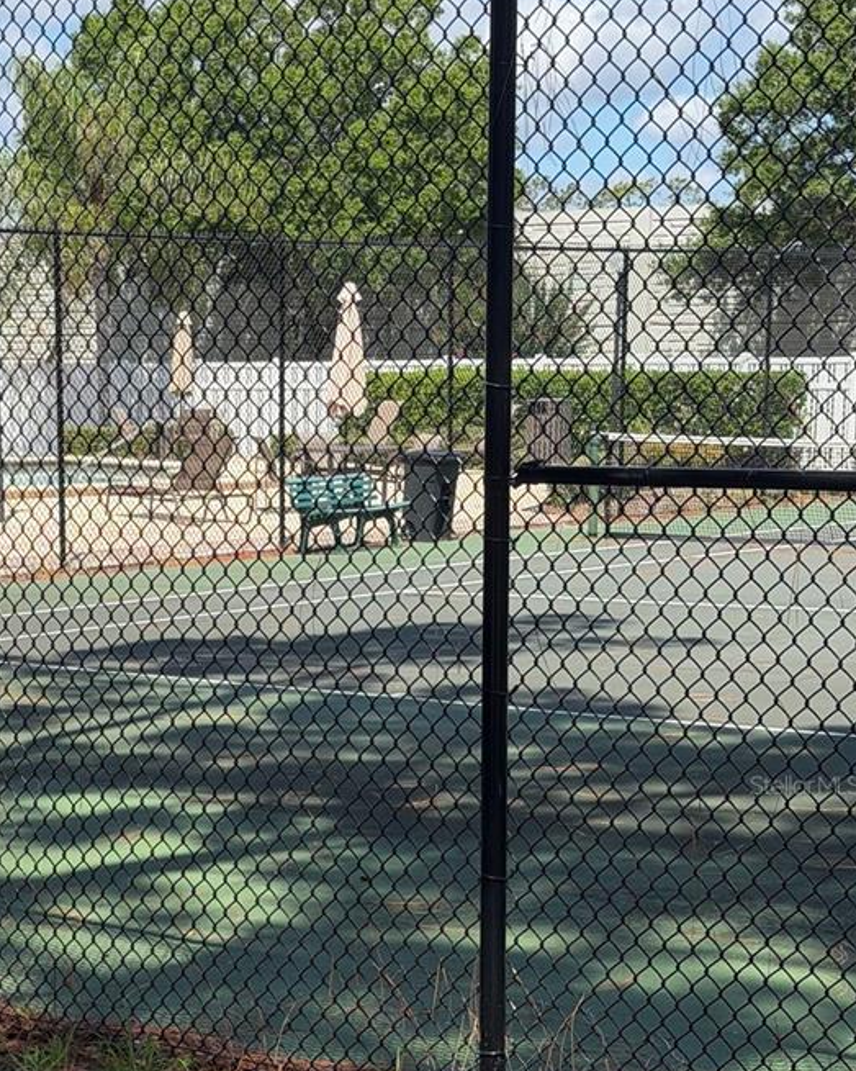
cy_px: 784
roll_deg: +0.6
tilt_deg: -9.6
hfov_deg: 17.7
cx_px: 129
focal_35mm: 86
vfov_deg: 22.1
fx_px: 2724
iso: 64
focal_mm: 6.76
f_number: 1.78
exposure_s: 1/2577
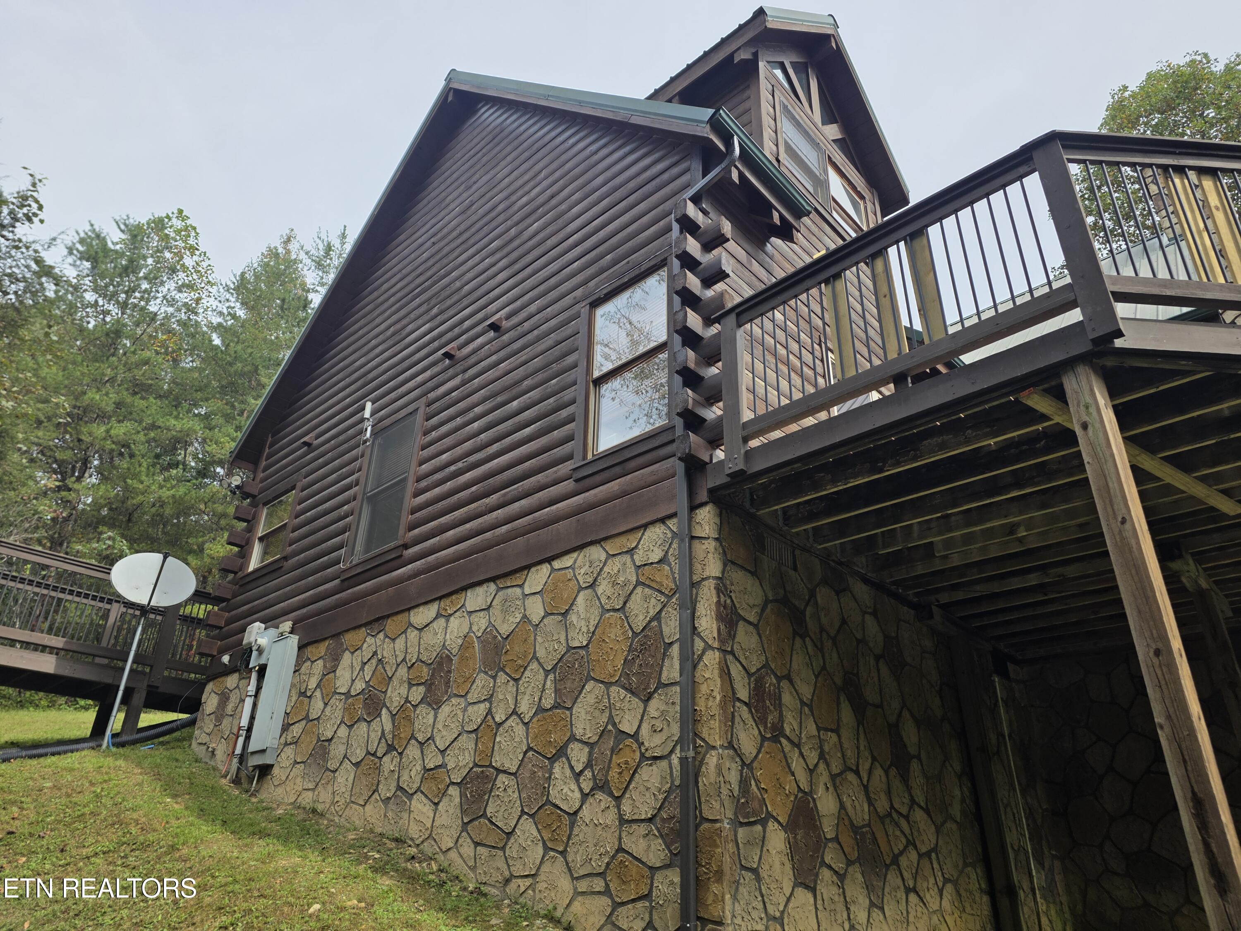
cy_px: 466
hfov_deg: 73.9
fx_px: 825
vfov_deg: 58.9
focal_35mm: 23
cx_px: 620
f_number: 1.7
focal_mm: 6.3
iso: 80
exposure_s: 1/3318
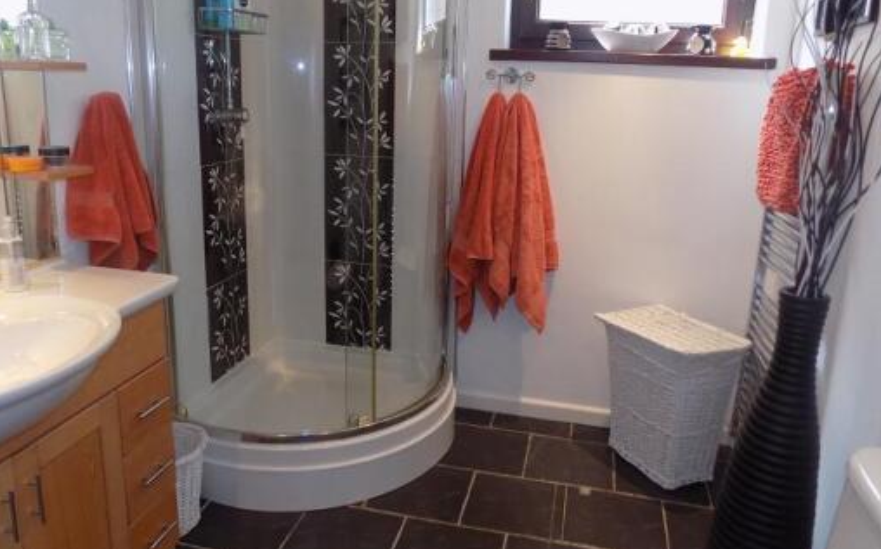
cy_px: 233
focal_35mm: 28
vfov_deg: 44.4
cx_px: 417
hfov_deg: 66.4
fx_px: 672
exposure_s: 1/30
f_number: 3.1
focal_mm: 4
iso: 280
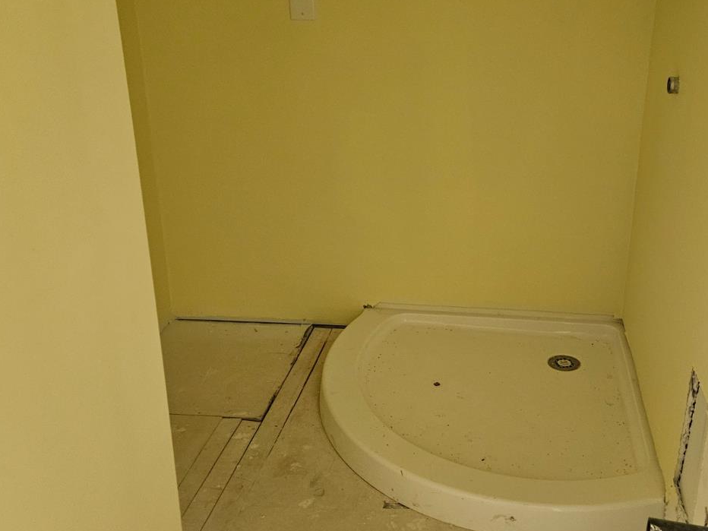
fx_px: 757
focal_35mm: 37
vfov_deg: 38.6
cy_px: 228
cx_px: 454
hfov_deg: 49.5
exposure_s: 1/30
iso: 500
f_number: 1.8
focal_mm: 5.4
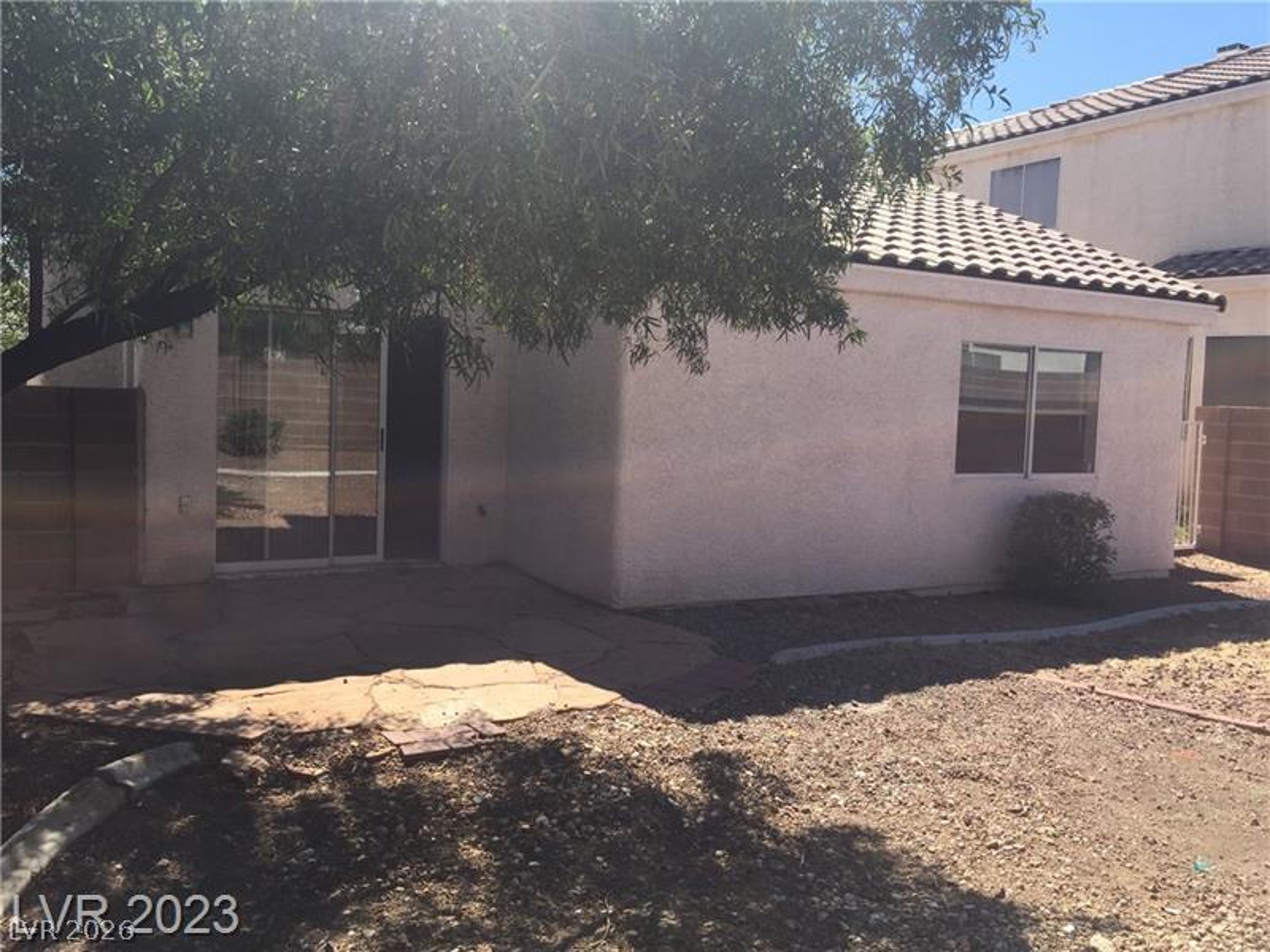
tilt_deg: -1.0
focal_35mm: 29
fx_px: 1064
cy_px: 476
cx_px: 635
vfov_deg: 48.2
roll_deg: -3.9
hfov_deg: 61.7
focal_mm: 4.15
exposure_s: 1/1464
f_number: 2.2
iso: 32
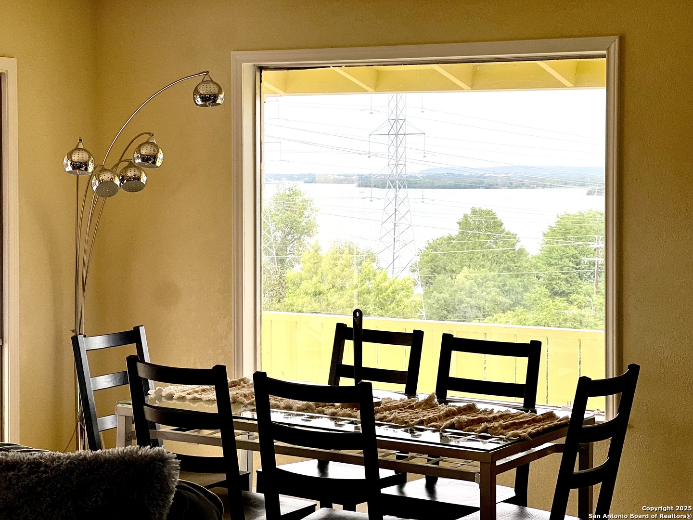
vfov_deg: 19.1
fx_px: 1542
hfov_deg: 25.3
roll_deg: -0.2
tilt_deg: -2.7
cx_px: 346
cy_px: 260
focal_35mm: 77
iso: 40
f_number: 2.8
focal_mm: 9
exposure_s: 1/121
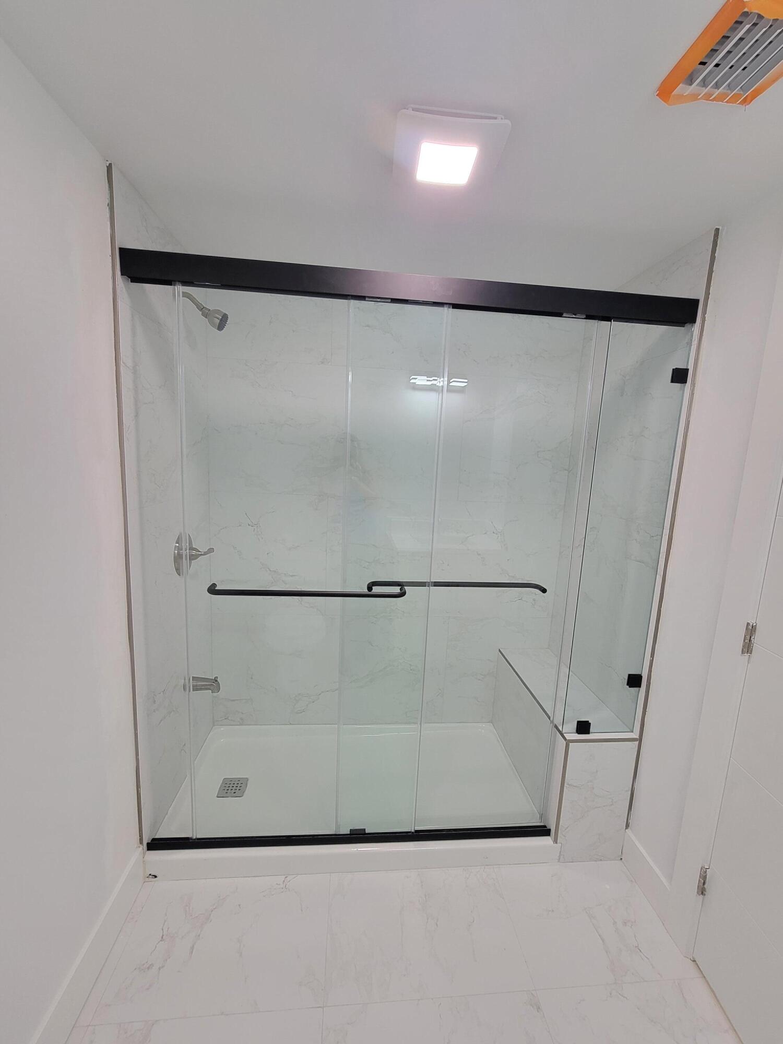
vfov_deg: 106.2
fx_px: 392
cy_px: 522
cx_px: 392
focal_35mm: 13
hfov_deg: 89.9
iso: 125
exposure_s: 1/60
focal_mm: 2.2
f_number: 2.2
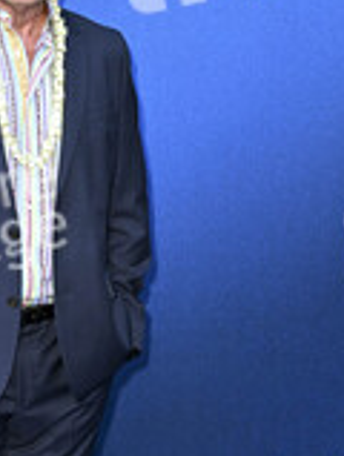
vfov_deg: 20.5
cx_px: 3
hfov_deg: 15.5
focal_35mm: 94
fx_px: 1241
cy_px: 376
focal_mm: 39
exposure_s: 1/250
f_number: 6.3
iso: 800
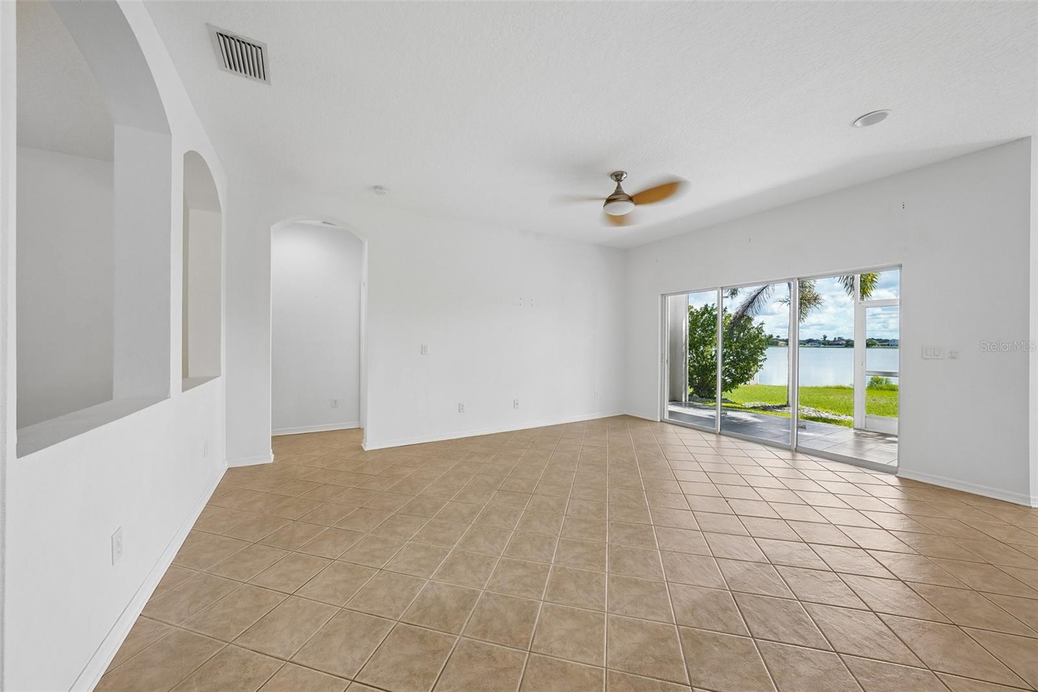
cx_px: 519
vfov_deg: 90.0
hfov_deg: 112.6
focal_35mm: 12
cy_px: 346
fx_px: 346
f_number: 8
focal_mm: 12
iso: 800
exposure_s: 1/160
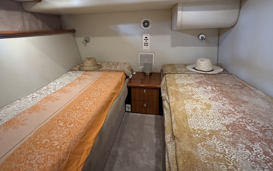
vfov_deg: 57.4
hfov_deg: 84.9
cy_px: 49
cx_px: 125
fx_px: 149
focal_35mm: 20
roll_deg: +1.2
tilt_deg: -7.4
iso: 1250
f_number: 2.2
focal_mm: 2.22
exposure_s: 1/47
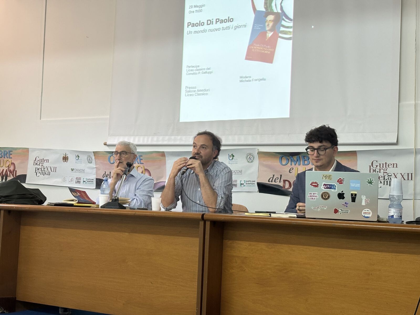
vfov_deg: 28.0
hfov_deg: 36.8
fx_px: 631
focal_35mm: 52
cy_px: 158
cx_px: 210
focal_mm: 5.96
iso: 125
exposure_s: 1/50
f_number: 1.6
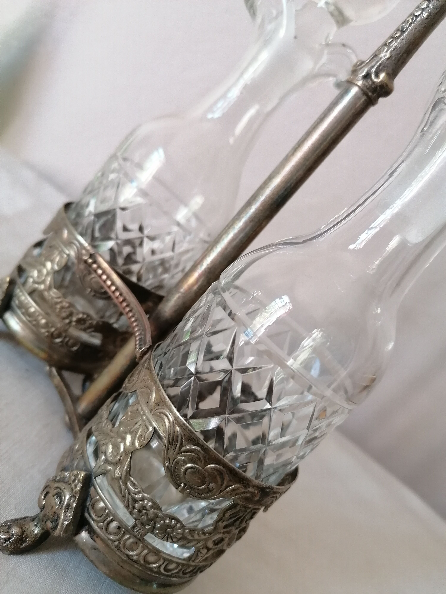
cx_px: 223
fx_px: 464
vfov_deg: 65.3
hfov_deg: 51.4
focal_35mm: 27
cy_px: 297
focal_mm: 4.75
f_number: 1.8
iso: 200
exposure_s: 1/33.3
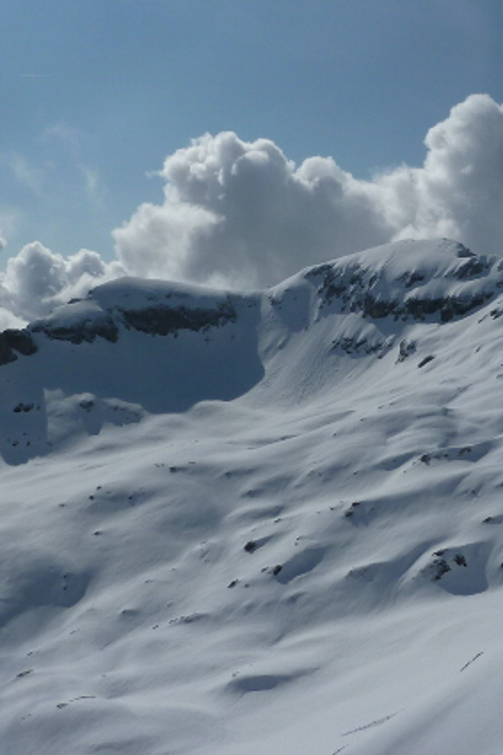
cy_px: 277
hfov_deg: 27.4
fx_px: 1028
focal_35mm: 49
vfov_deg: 40.0
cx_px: 331
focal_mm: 4.1
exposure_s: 1/1600
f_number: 6.3
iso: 80
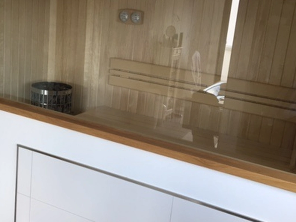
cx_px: 143
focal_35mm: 47
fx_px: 402
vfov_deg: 30.9
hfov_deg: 40.4
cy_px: 103
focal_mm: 4.15
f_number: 2.2
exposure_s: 1/40
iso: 32
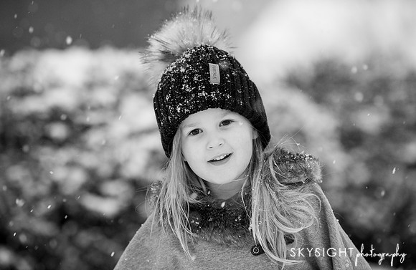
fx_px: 2435
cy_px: 124
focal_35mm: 212
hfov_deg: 9.8
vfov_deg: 6.4
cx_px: 197
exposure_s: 1/250
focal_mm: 200
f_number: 4
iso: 3200
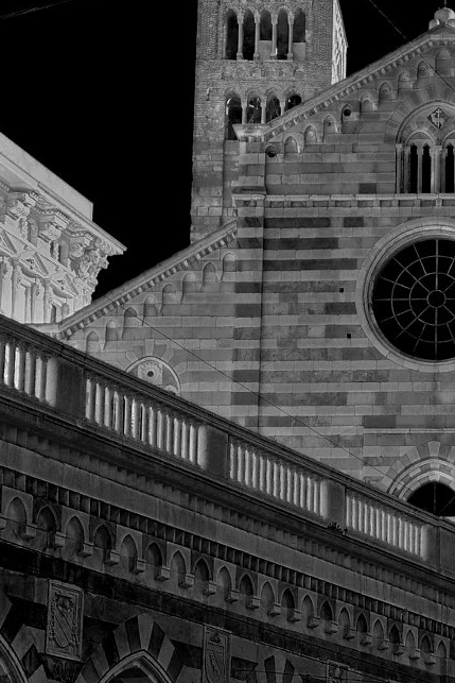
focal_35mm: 102
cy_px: 597
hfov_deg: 13.3
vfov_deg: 19.7
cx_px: 433
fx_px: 1933
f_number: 4
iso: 100
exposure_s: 1/250
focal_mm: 15
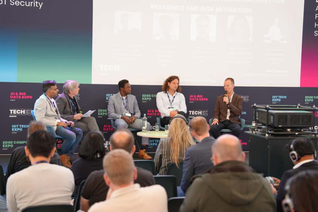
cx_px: 159
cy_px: 106
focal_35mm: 67
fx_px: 592
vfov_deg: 20.3
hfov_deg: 30.1
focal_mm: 67
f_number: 2.8
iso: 320
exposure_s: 1/125
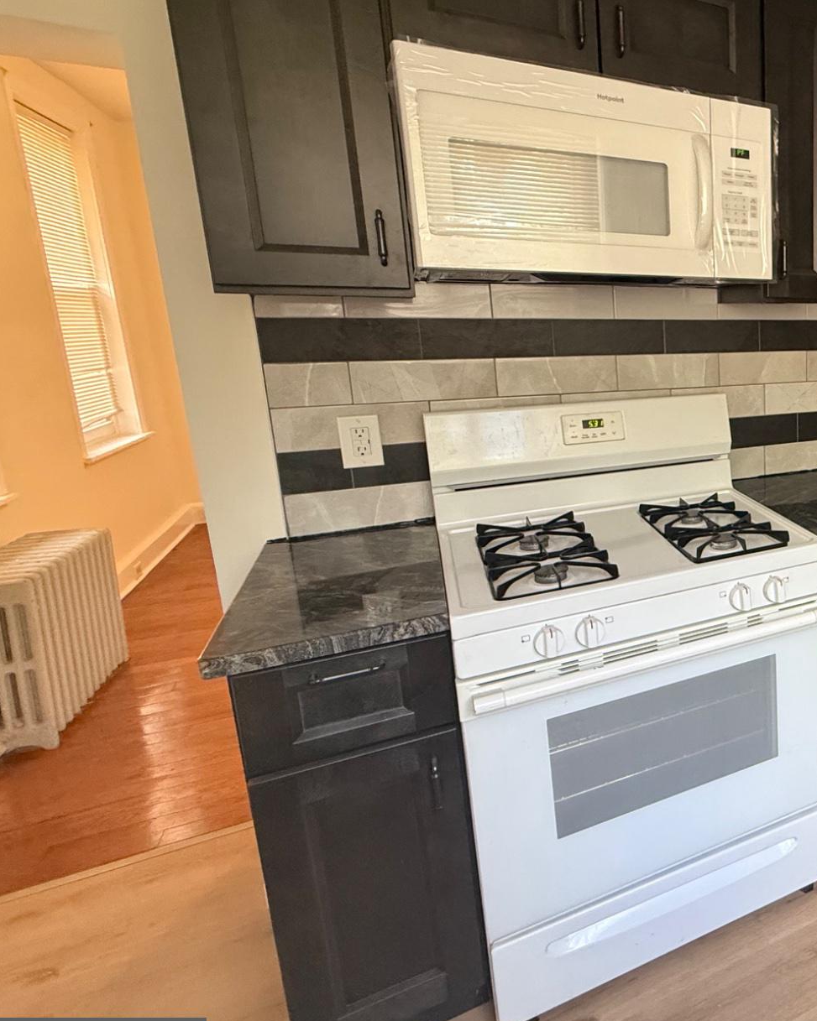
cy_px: 442
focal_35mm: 23
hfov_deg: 47.7
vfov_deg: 72.3
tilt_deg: -9.5
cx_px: 856
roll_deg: -0.2
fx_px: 695
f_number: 2.2
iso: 400
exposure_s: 1/60
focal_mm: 2.22
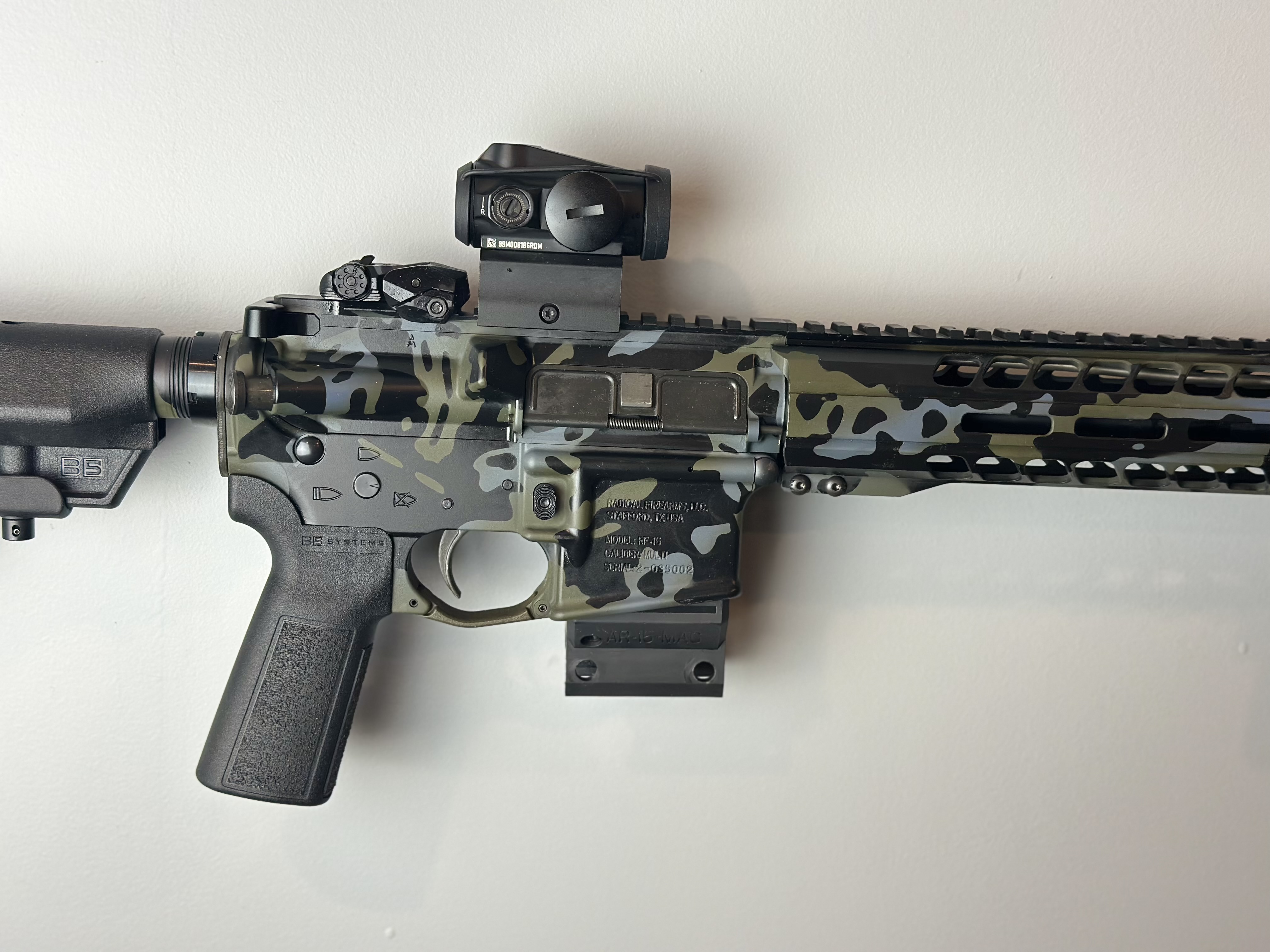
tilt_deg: -10.1
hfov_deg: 39.7
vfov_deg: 30.3
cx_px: 635
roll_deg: -0.9
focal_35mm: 48
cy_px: 476
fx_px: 1761
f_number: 1.78
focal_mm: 6.86
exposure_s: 1/60
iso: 160
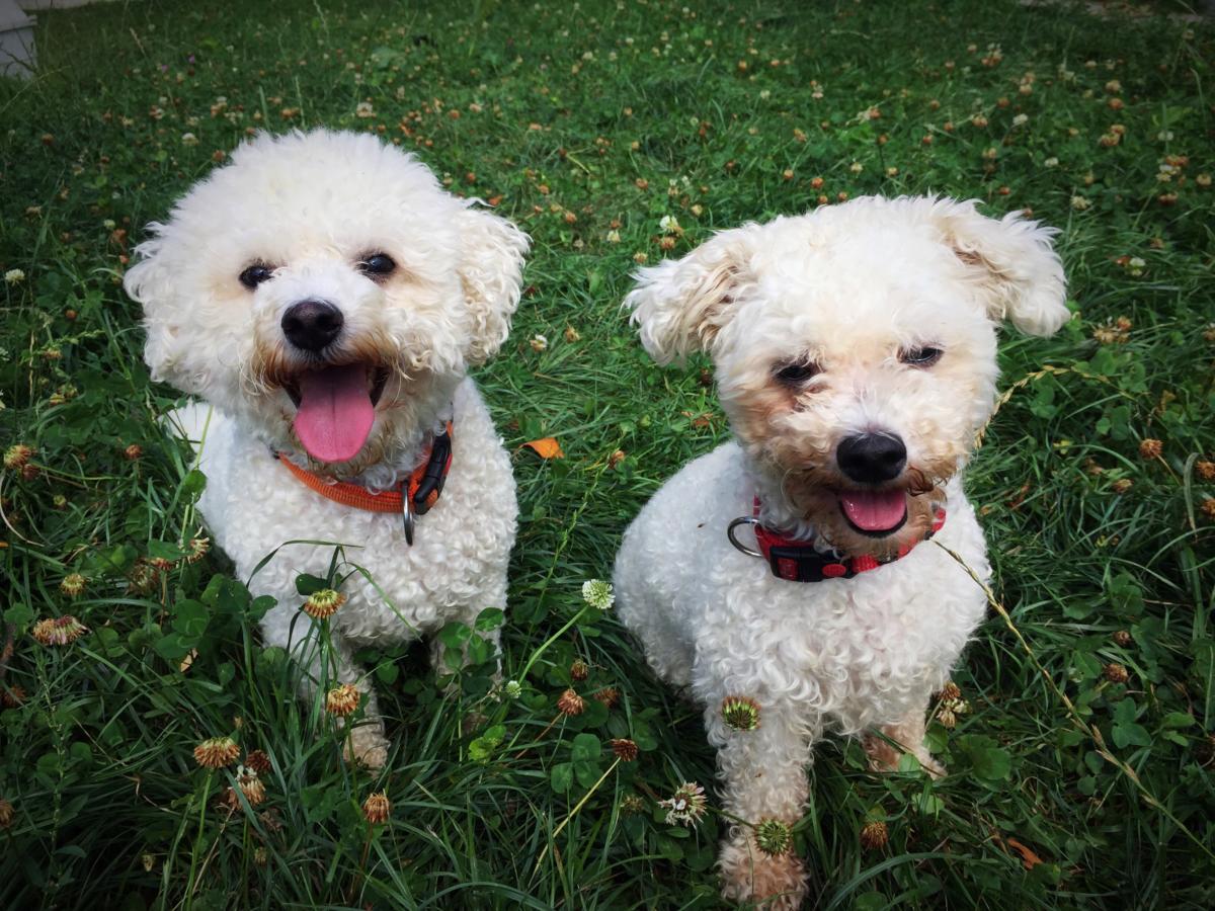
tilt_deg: -25.7
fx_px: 1018
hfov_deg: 61.7
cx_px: 608
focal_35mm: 29
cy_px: 456
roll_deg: +1.9
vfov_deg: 48.2
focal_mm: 4.15
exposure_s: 1/694
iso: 32
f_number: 2.2
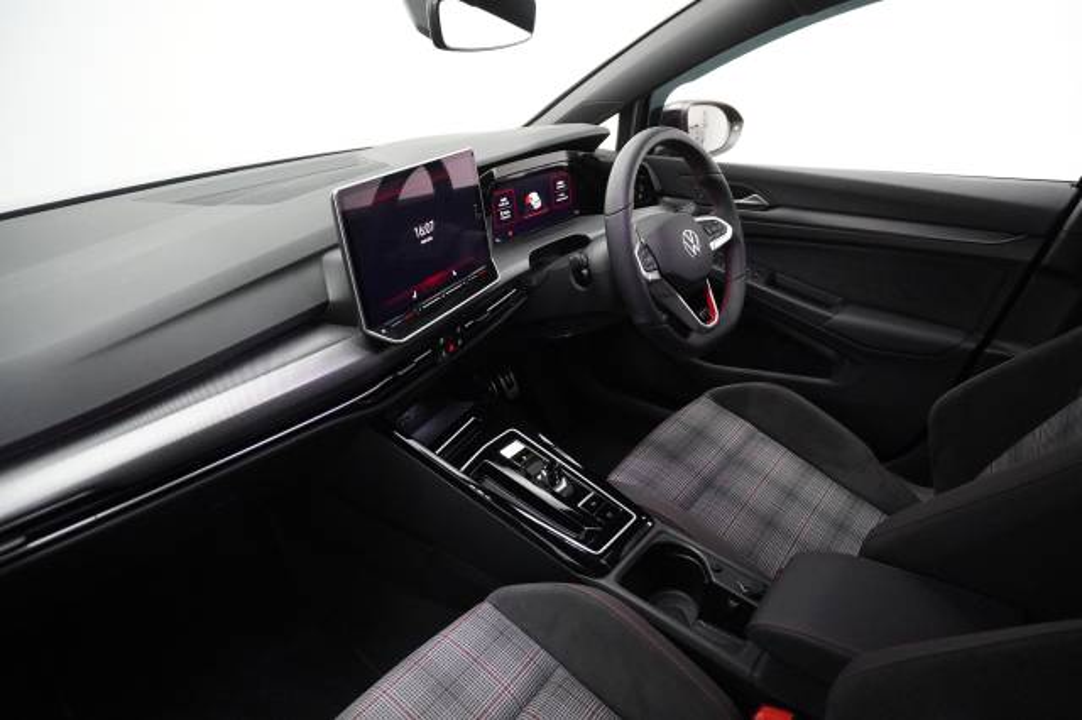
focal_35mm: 24
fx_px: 721
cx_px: 541
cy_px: 360
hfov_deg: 73.8
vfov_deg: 53.1
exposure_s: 1/160
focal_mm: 16
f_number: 3.5
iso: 6400
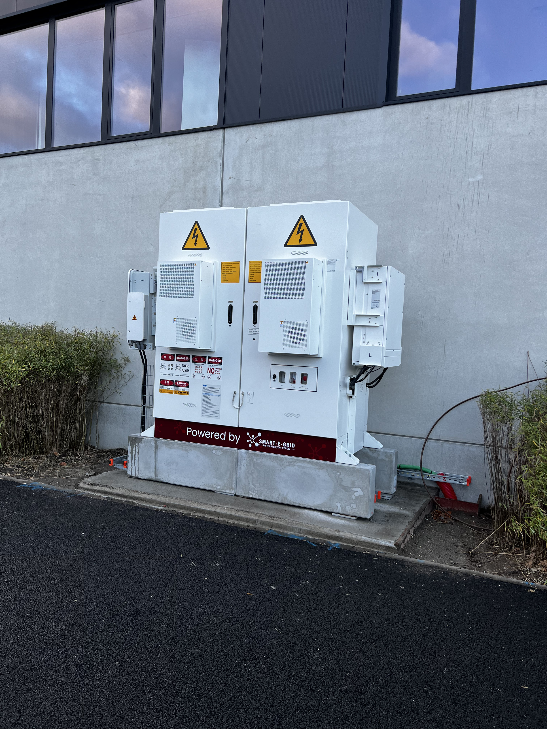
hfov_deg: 53.1
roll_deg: -4.3
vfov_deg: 67.3
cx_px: 274
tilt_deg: -2.1
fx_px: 548
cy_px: 364
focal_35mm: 26
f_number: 1.5
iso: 40
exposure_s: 1/218
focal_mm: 5.7
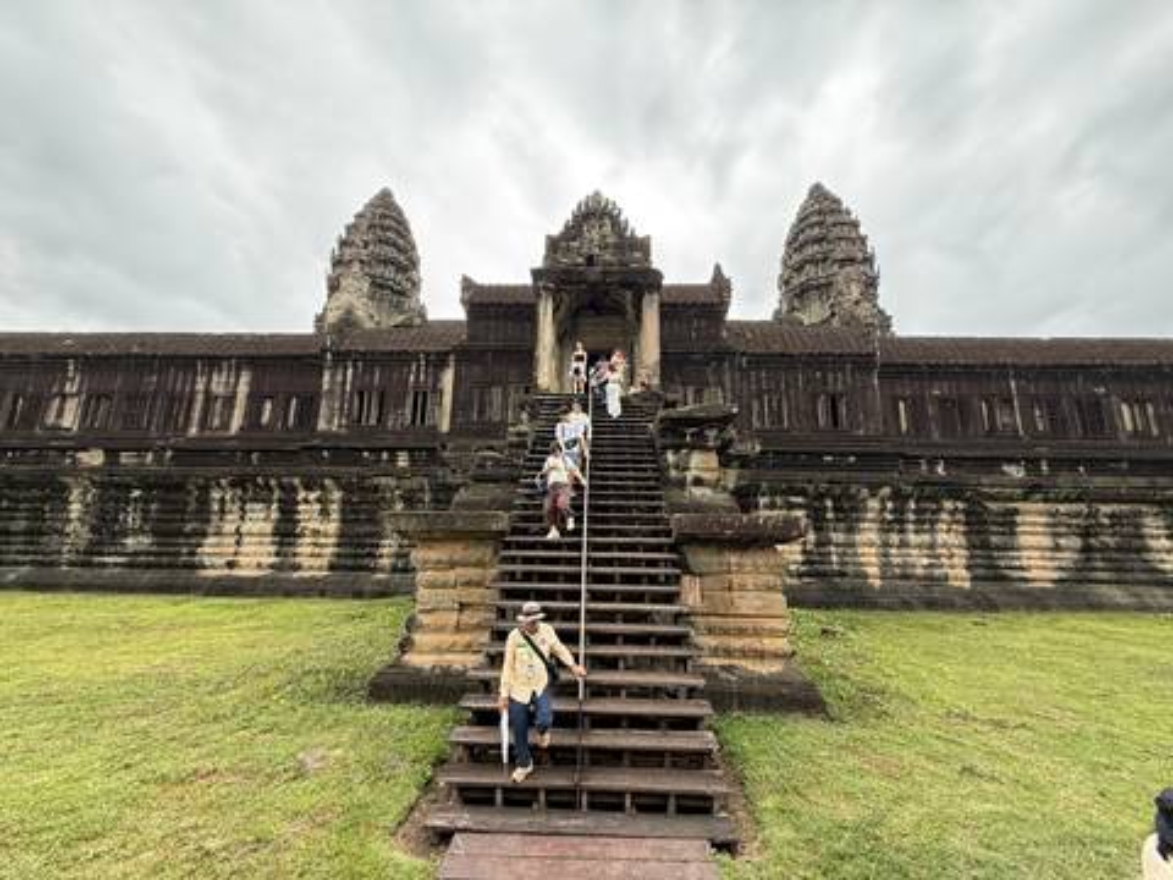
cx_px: 586
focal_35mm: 14
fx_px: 474
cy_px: 440
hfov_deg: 102.1
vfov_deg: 85.7
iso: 64
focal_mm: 2.22
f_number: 2.2
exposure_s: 1/212
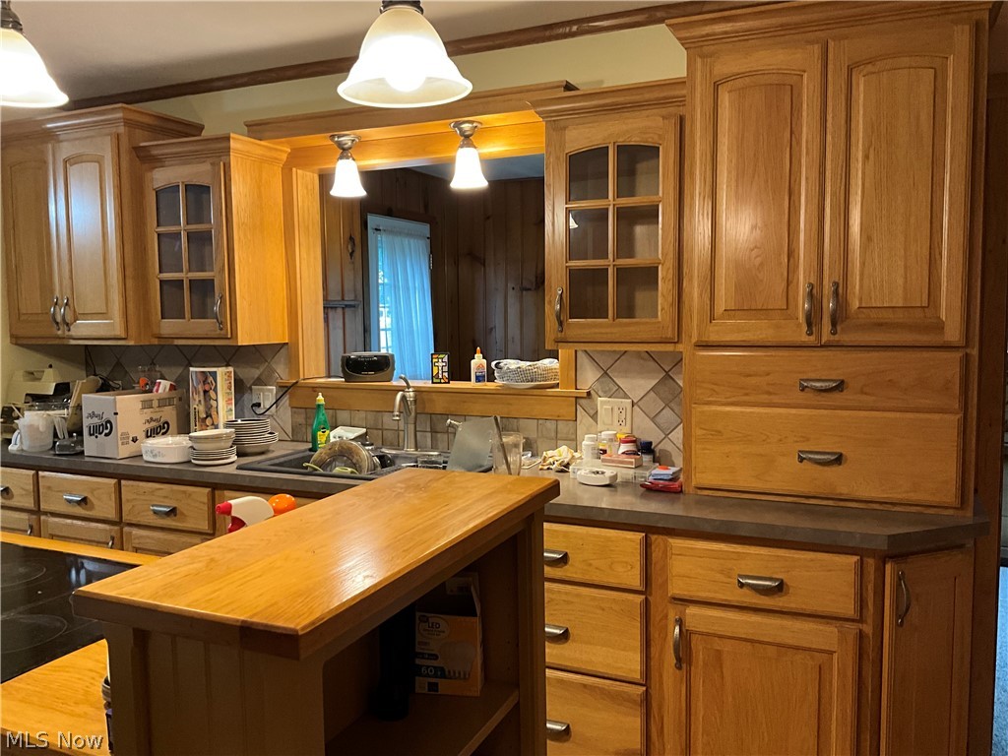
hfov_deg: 61.7
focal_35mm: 29
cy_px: 378
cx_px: 504
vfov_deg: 48.2
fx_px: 844
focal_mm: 3
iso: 200
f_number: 1.8
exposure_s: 1/40
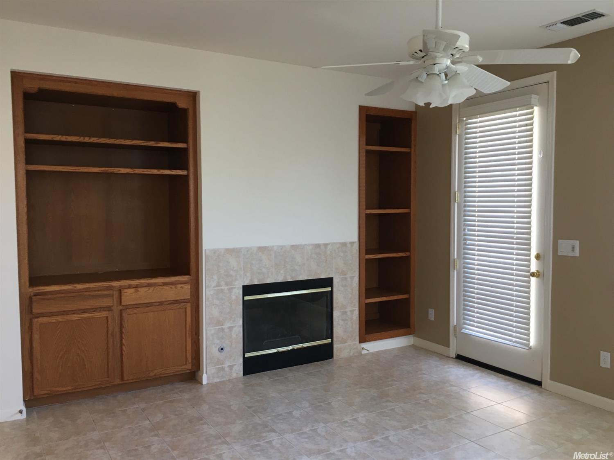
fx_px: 514
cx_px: 307
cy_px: 230
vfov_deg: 48.2
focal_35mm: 29
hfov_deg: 61.7
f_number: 2.2
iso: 50
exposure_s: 1/30
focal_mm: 4.15
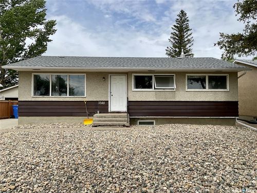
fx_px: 215
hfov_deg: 61.7
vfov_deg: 48.2
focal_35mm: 29
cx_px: 128
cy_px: 96
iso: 16
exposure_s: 1/2538
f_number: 1.8
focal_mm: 3
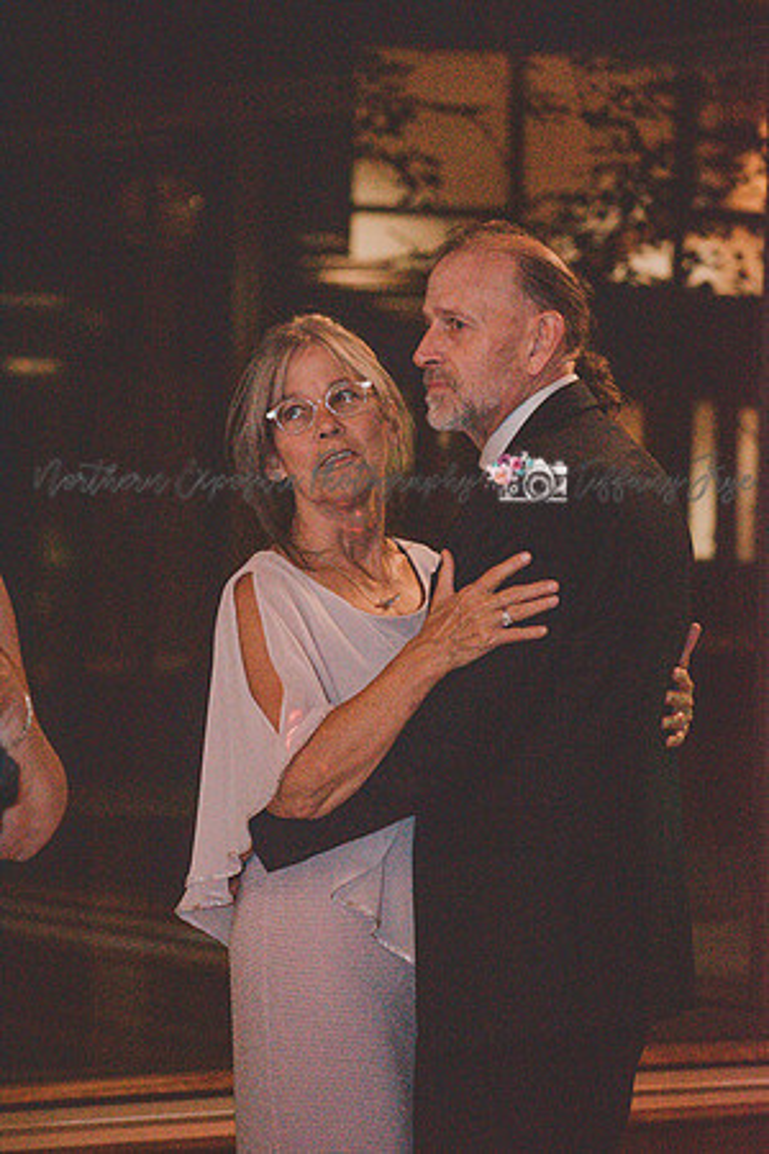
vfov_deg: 12.5
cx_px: 384
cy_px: 577
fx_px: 5286
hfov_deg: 8.3
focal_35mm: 165
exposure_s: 1/60
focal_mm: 110
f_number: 4.8
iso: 6400
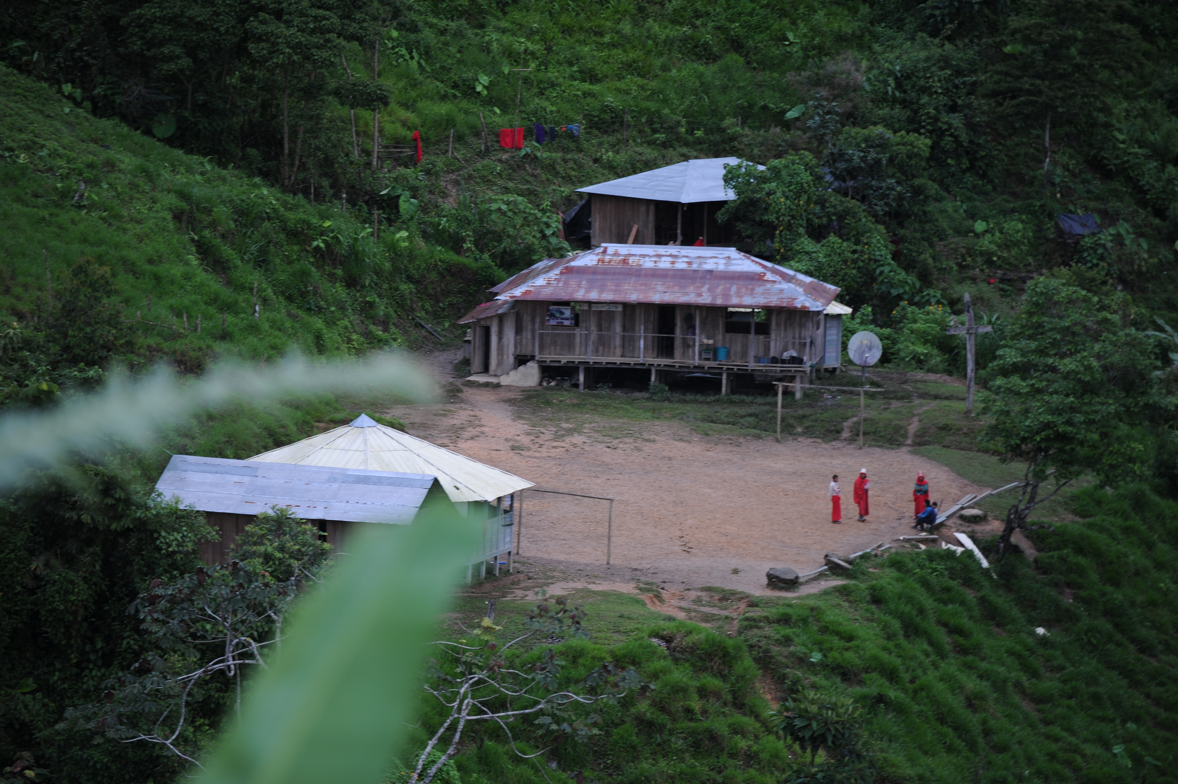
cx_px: 589
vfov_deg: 6.9
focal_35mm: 200
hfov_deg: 10.3
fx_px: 6540
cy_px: 392
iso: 250
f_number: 2.8
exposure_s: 1/160
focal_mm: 200
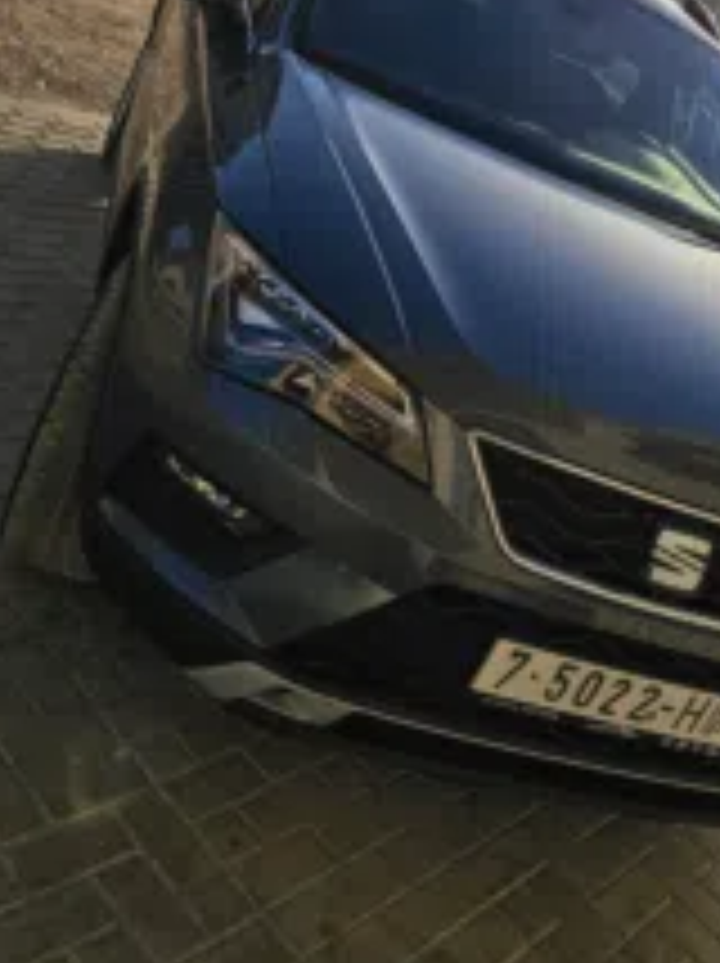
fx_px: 1195
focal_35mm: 43
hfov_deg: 33.0
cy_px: 302
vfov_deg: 43.1
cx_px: 522
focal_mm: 6.3
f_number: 1.7
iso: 16
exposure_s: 1/1321
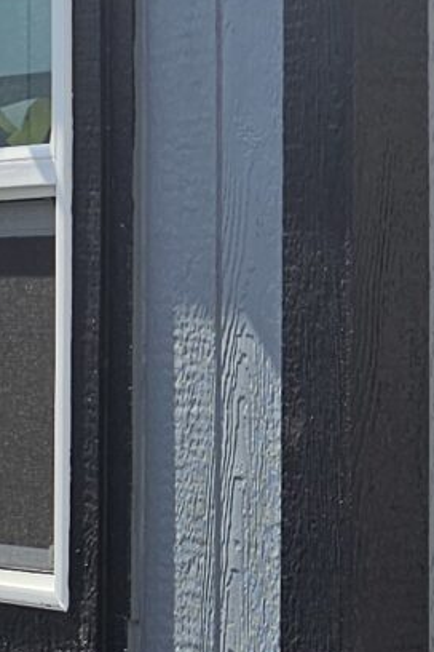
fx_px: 2712
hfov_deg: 9.0
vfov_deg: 13.7
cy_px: 214
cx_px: 611
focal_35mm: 150
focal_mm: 6.3
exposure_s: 1/738
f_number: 1.7
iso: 10
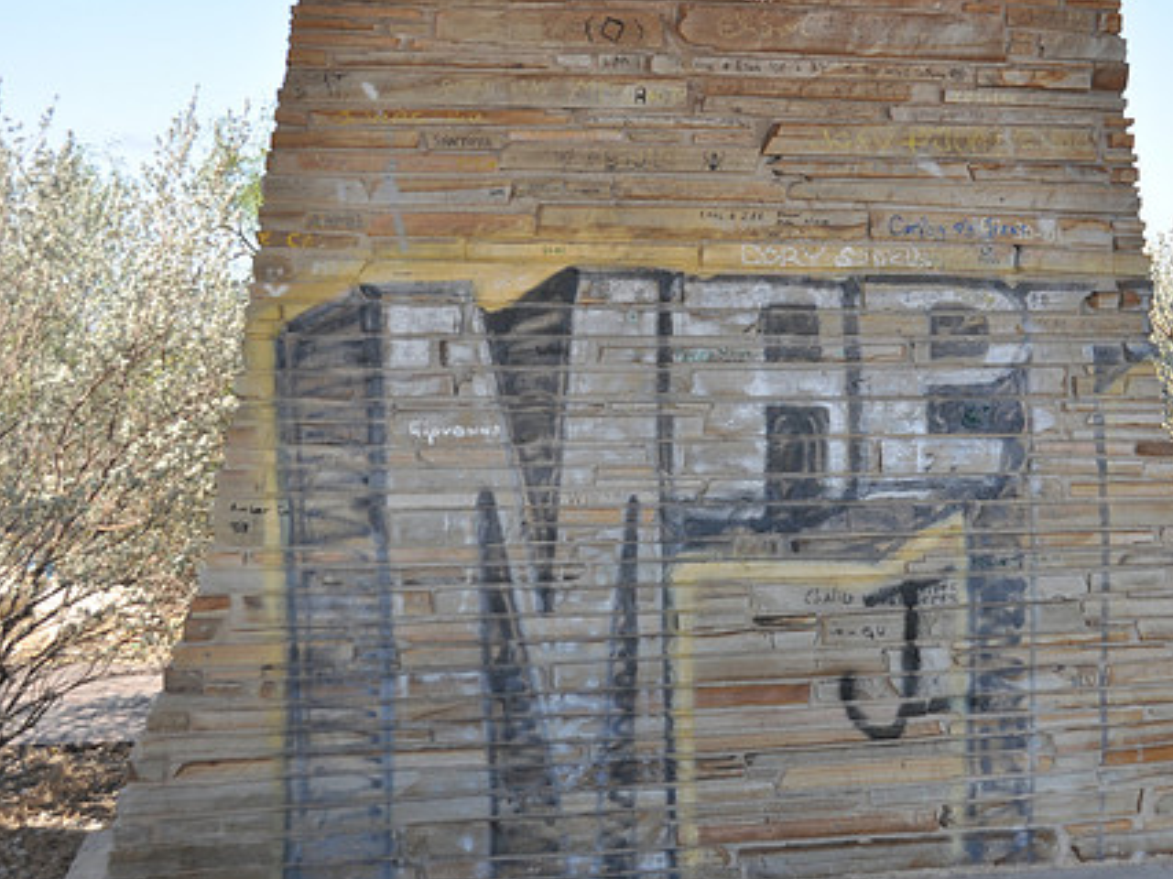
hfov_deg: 40.3
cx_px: 681
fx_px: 1592
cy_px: 435
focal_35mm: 47
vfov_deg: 30.9
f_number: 3.2
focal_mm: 24
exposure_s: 1/200
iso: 200
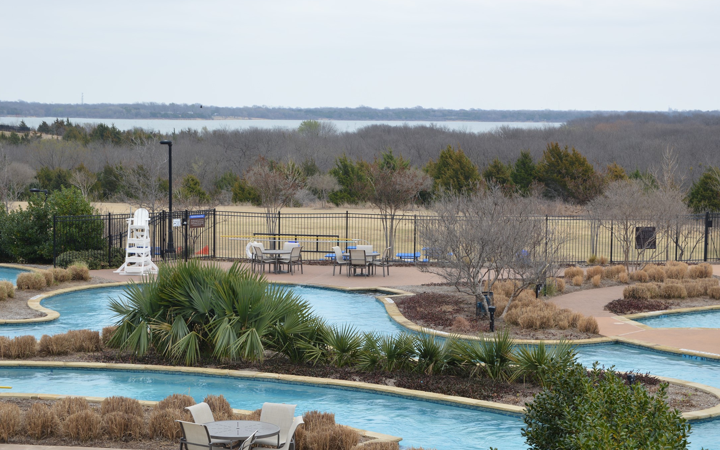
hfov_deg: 26.8
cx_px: 361
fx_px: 1511
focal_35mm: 77
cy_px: 237
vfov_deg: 16.9
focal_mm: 50
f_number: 7.1
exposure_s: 1/200
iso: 100
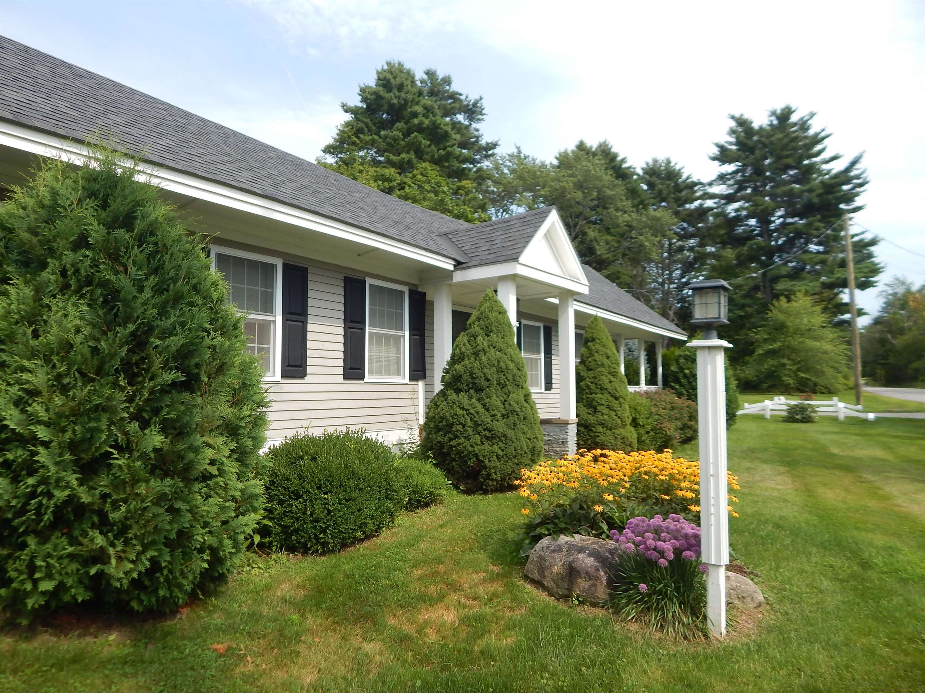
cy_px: 346
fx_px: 588
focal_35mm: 22
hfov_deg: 76.4
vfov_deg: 61.1
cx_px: 462
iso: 125
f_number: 3
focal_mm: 4
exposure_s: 1/1000
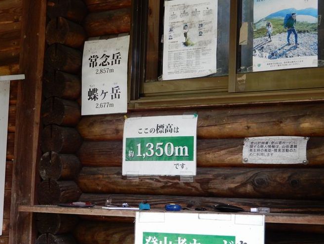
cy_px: 135
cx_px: 134
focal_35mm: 62
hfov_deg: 31.1
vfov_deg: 23.7
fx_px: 581
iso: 400
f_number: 4
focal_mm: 8.9
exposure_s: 1/30
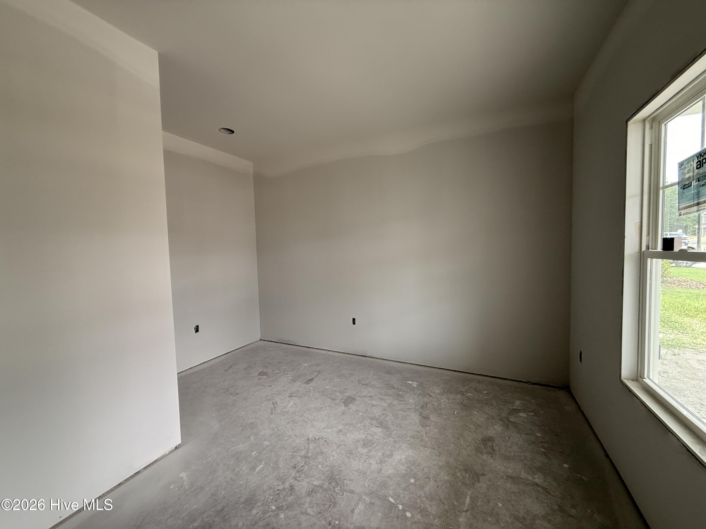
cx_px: 353
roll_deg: +3.2
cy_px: 264
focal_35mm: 14
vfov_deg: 85.7
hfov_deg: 102.1
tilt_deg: -3.1
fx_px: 286
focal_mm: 2.22
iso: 100
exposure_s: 1/99
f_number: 2.2
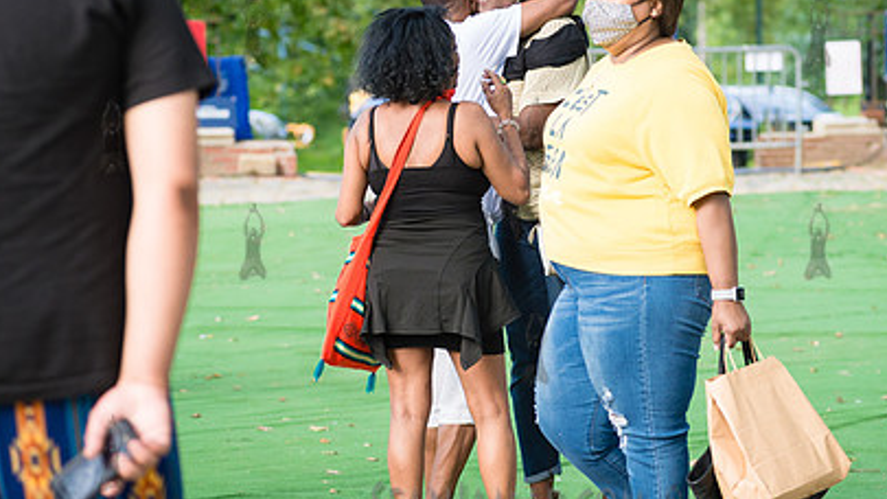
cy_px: 135
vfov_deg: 6.7
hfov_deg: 12.0
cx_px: 534
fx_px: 4234
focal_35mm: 180
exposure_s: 1/250
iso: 500
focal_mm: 120
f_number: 5
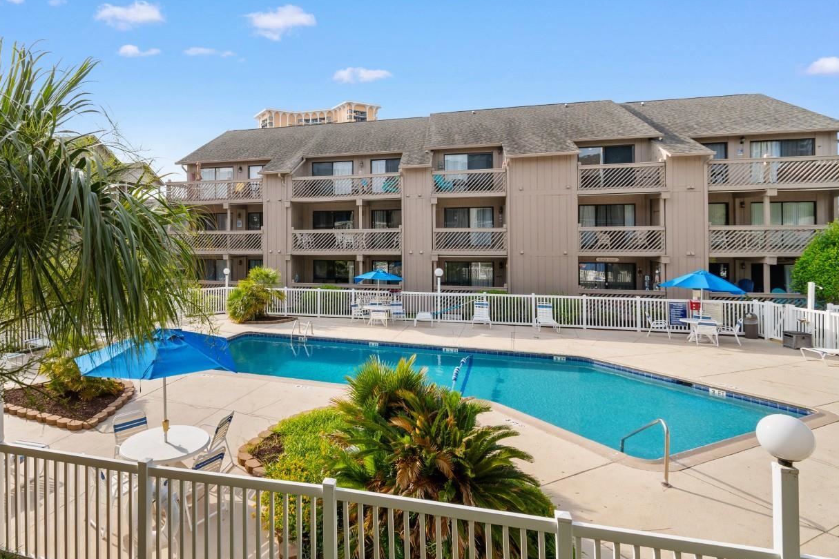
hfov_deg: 82.2
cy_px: 235
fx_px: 466
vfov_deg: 61.6
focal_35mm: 20
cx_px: 310
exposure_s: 1/200
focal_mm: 10
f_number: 7.1
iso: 100
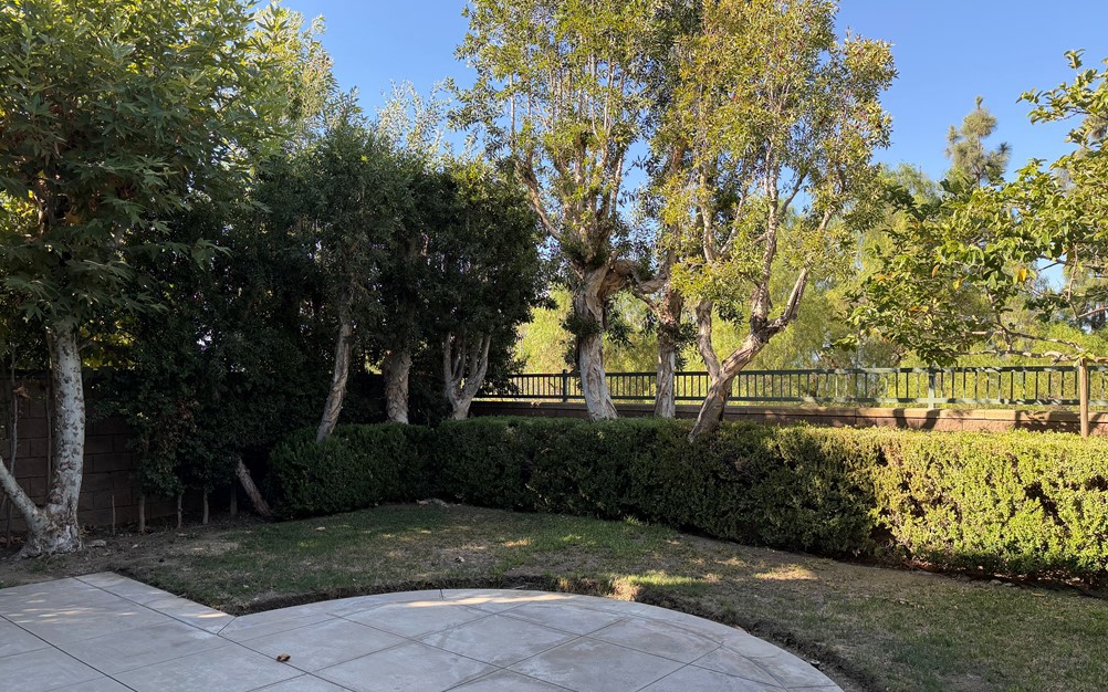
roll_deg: +0.4
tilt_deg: -0.9
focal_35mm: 26
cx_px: 556
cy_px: 399
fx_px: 785
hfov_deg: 70.4
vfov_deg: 47.4
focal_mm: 6.76
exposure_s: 1/992
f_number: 1.78
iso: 100
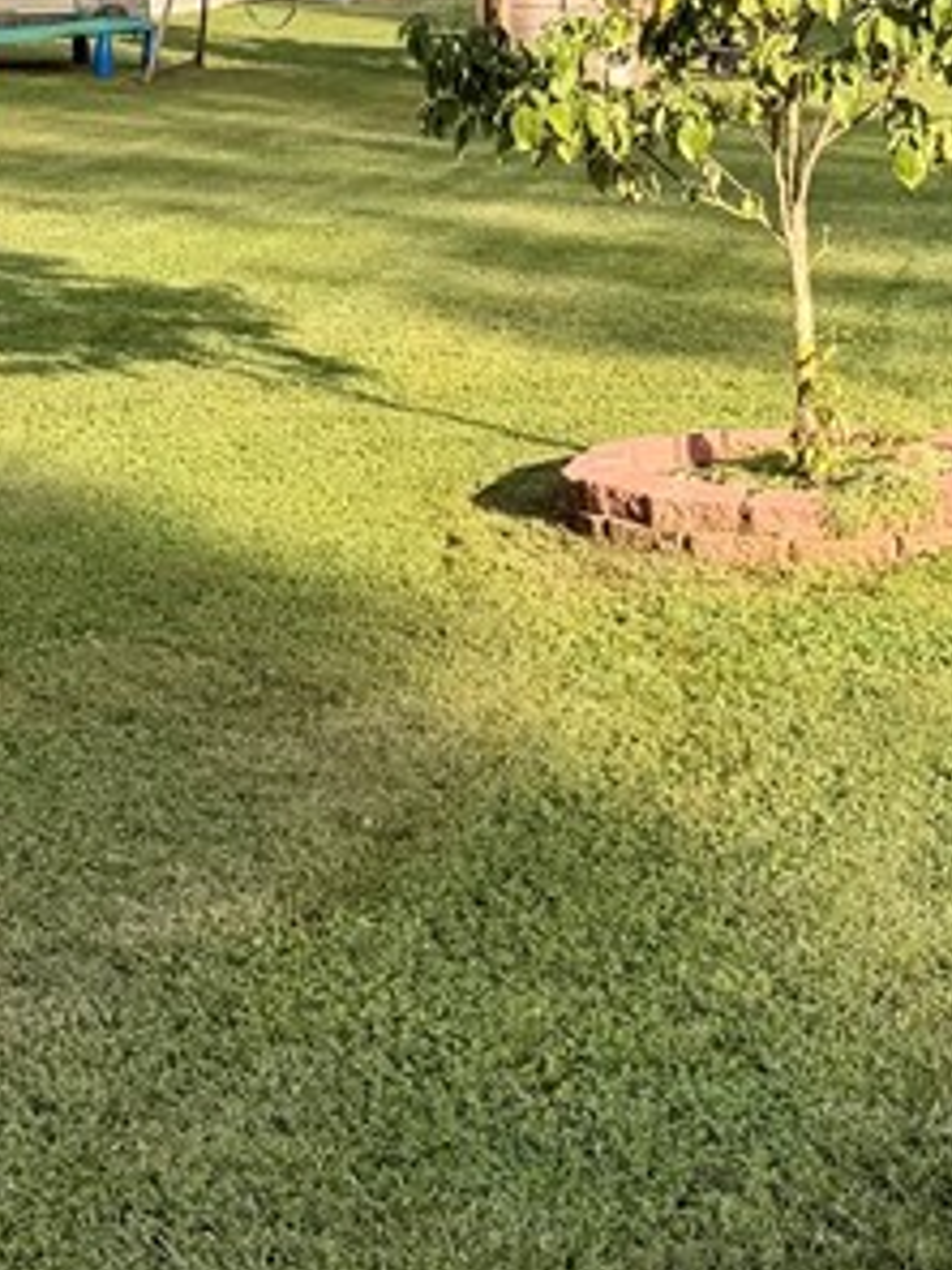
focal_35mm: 83
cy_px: 343
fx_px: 3044
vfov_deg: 23.4
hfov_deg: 17.7
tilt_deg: -9.3
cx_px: 635
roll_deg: +0.6
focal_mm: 6.76
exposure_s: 1/1949
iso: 80
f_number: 1.78
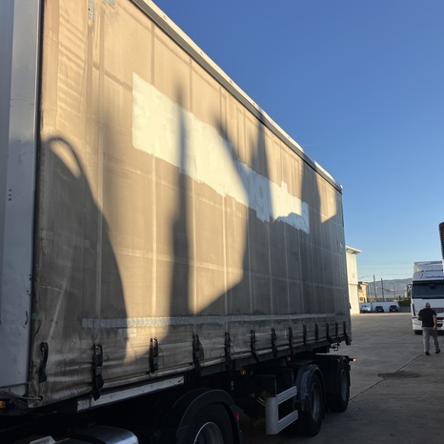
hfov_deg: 48.4
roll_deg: +1.9
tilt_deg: +9.6
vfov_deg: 48.4
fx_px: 493
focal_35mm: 34
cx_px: 216
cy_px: 226
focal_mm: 3.99
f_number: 1.8
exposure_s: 1/1389
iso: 32
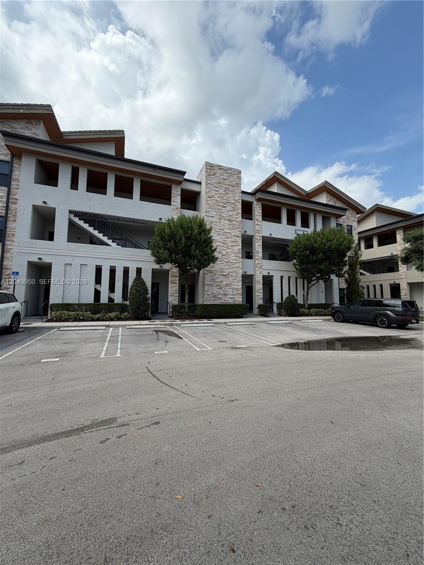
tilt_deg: +6.0
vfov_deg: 102.1
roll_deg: -0.4
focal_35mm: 14
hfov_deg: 85.7
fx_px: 229
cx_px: 212
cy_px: 282
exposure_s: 1/799
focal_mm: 2.22
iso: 20
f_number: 2.2
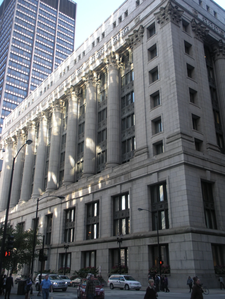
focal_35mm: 36
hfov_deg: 39.7
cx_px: 112
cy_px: 150
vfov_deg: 51.4
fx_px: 312
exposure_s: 1/75
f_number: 3.5
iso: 64
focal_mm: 6.3
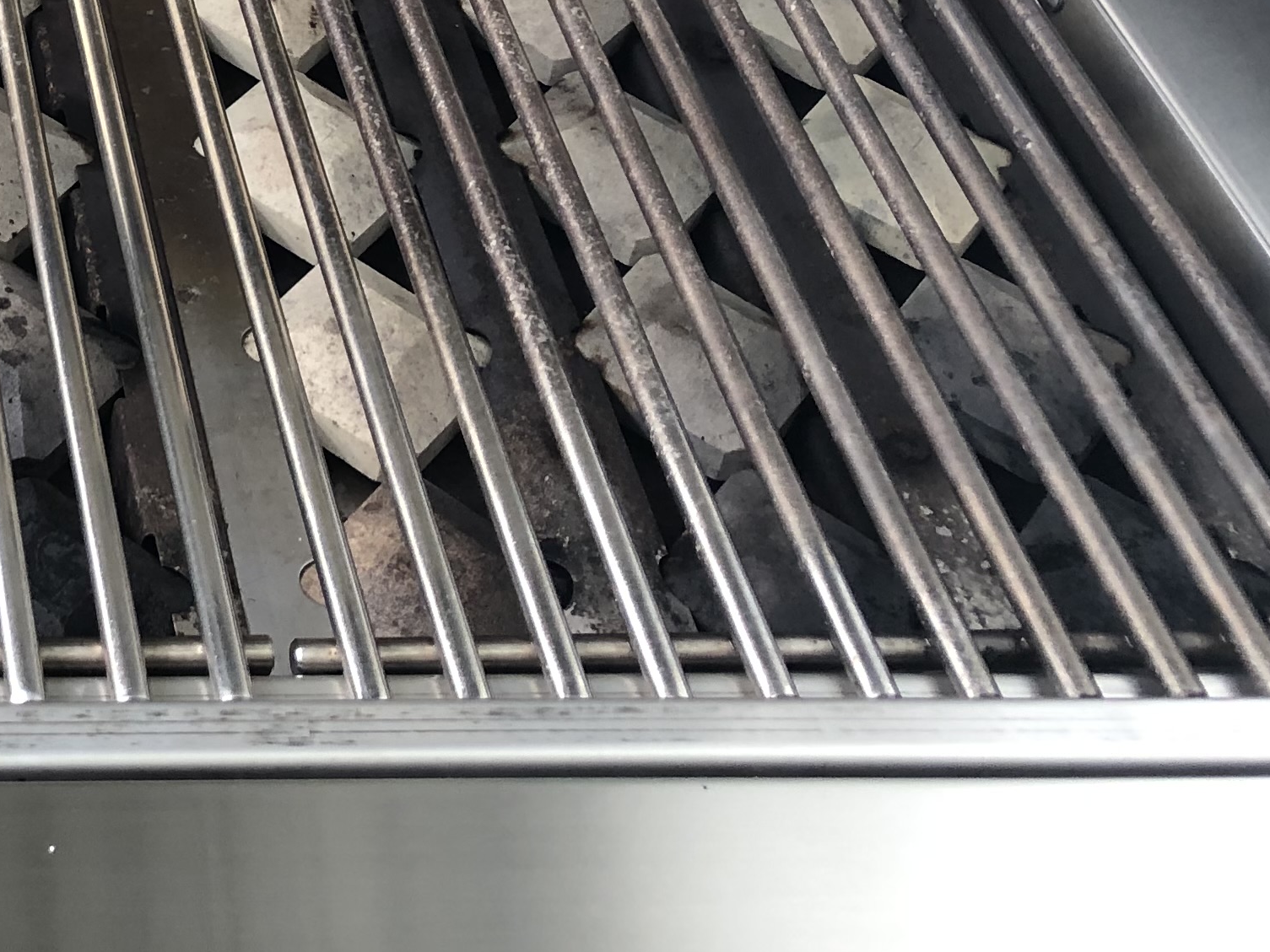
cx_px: -239
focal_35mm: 75
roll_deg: -2.4
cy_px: -320
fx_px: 2752
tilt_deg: -33.1
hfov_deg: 23.8
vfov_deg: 18.2
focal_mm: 3.99
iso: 25
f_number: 1.8
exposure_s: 1/30
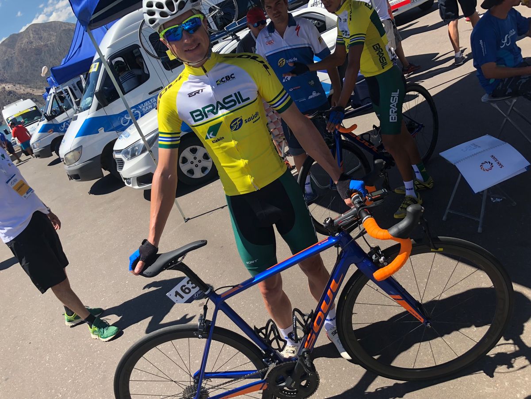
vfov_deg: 49.7
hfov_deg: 63.4
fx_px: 430
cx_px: 266
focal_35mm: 28
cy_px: 200
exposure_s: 1/1033
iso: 20
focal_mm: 3.99
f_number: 1.8
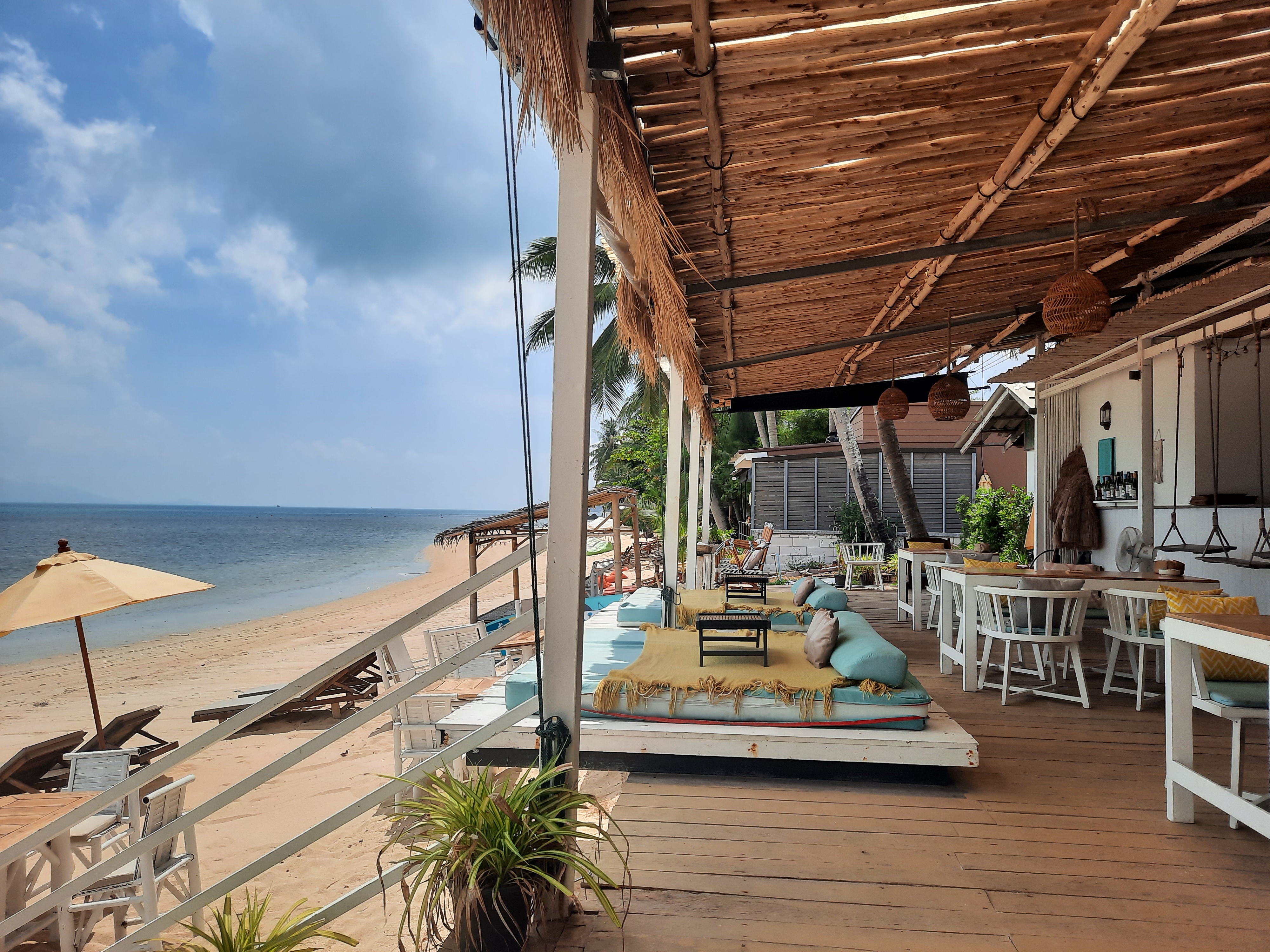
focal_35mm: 25
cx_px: 635
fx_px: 917
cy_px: 476
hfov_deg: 69.4
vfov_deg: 54.9
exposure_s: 1/1852
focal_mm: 4.6
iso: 32
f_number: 2
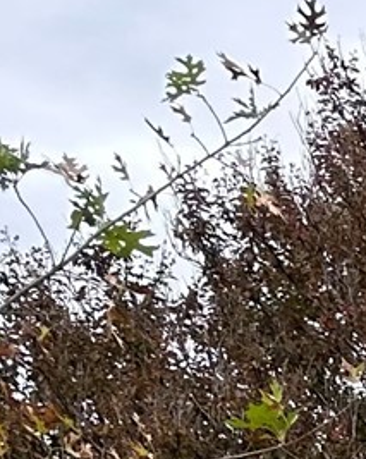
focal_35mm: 180
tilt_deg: +0.8
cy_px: 1209
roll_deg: +1.8
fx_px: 2441
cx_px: 1691
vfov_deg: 9.3
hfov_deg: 6.2
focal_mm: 6.86
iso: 80
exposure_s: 1/1272
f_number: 1.78
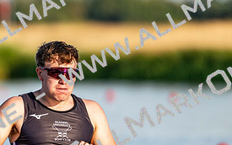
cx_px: -3
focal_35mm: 861
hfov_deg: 2.4
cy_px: 101
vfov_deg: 1.5
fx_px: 5445
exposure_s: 1/2500
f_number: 4.5
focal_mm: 400
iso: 320
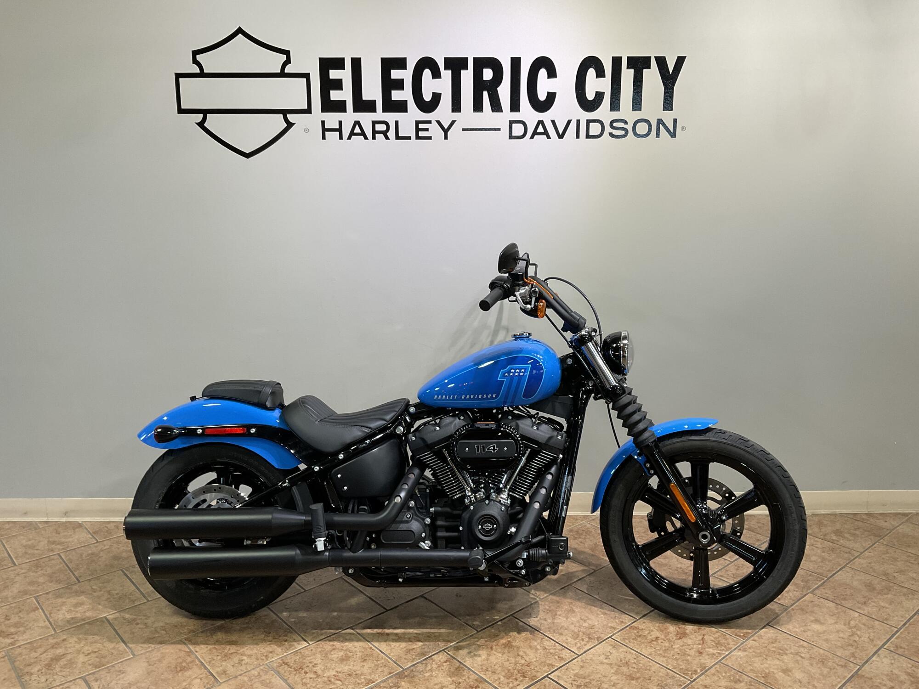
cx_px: 460
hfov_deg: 61.7
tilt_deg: -12.3
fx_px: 770
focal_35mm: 29
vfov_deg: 48.2
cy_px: 344
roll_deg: +0.4
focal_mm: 3
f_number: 1.8
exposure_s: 1/60
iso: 40
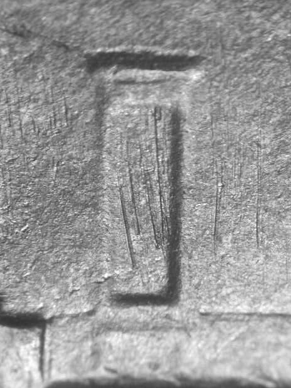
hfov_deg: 10.7
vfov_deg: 14.2
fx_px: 1559
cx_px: 146
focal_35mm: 139
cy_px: 193
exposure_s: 1/16.2
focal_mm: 28
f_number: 4.7
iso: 100
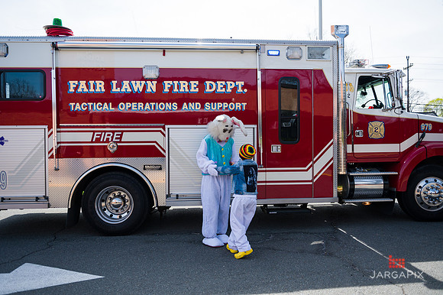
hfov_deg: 67.4
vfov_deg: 47.9
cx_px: 222
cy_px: 148
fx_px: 332
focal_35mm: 27
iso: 200
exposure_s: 1/2500
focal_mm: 27
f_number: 4
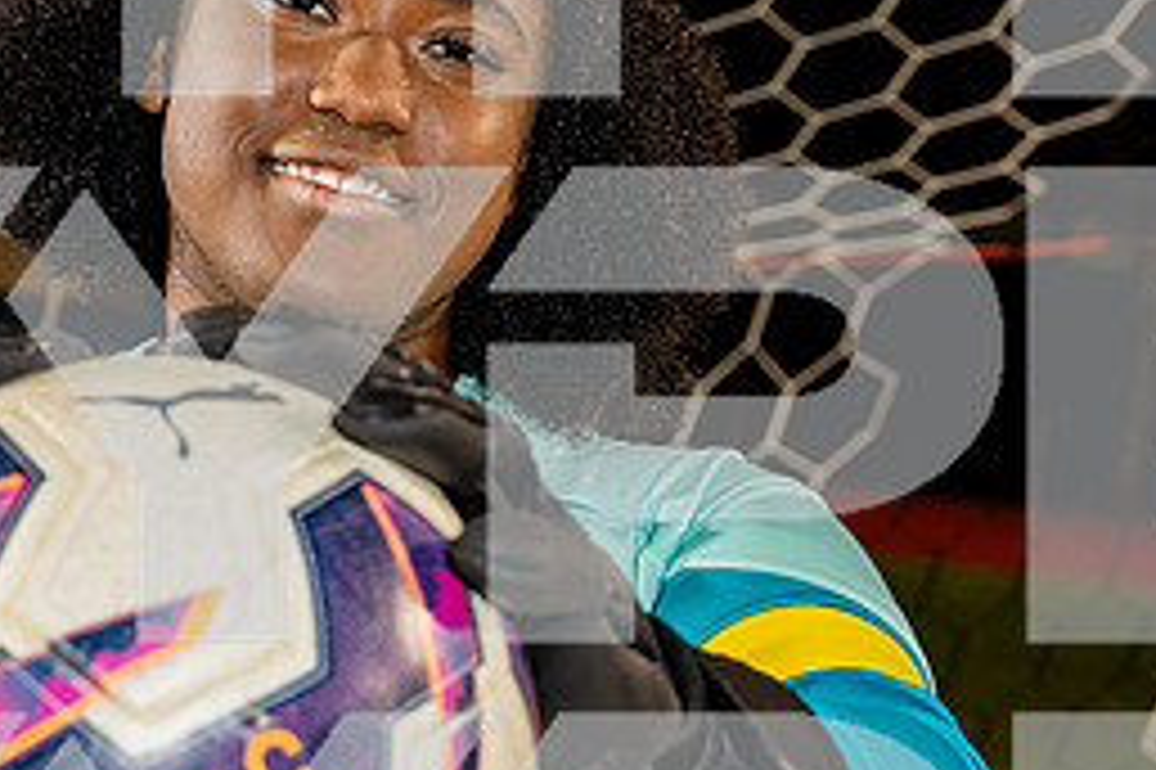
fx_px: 3915
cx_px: 400
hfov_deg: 16.8
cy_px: 408
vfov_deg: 11.2
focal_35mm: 122
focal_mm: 54
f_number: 5.6
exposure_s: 1/250
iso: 800
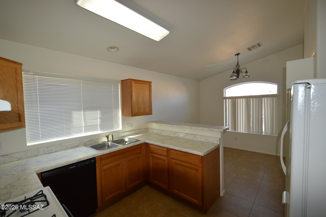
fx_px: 136
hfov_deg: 100.4
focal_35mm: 15
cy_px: 108
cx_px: 163
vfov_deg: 77.2
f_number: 4
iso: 400
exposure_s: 1/125
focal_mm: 10
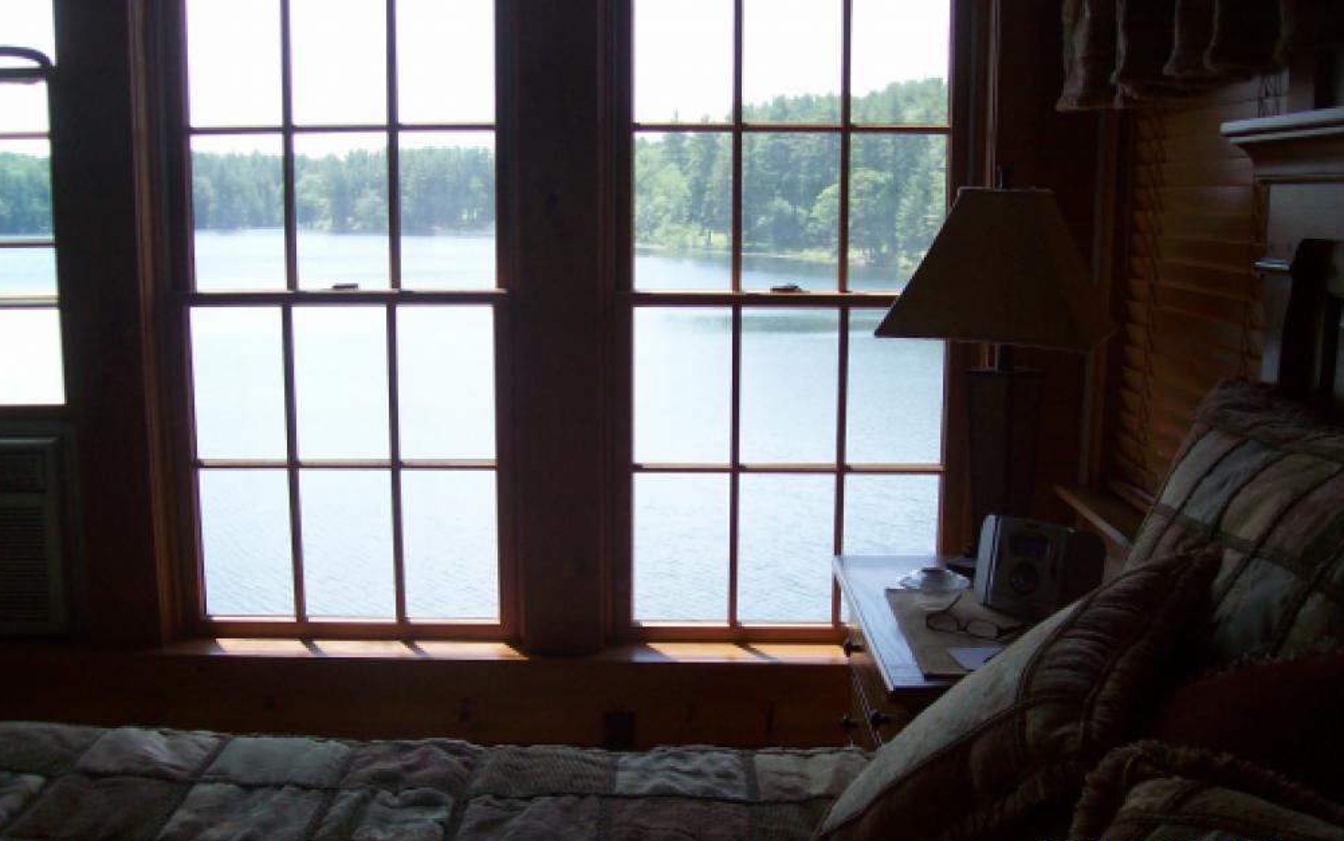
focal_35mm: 39
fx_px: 1429
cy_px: 473
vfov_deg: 32.8
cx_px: 671
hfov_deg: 50.4
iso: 80
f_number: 2.7
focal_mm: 6
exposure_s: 1/214
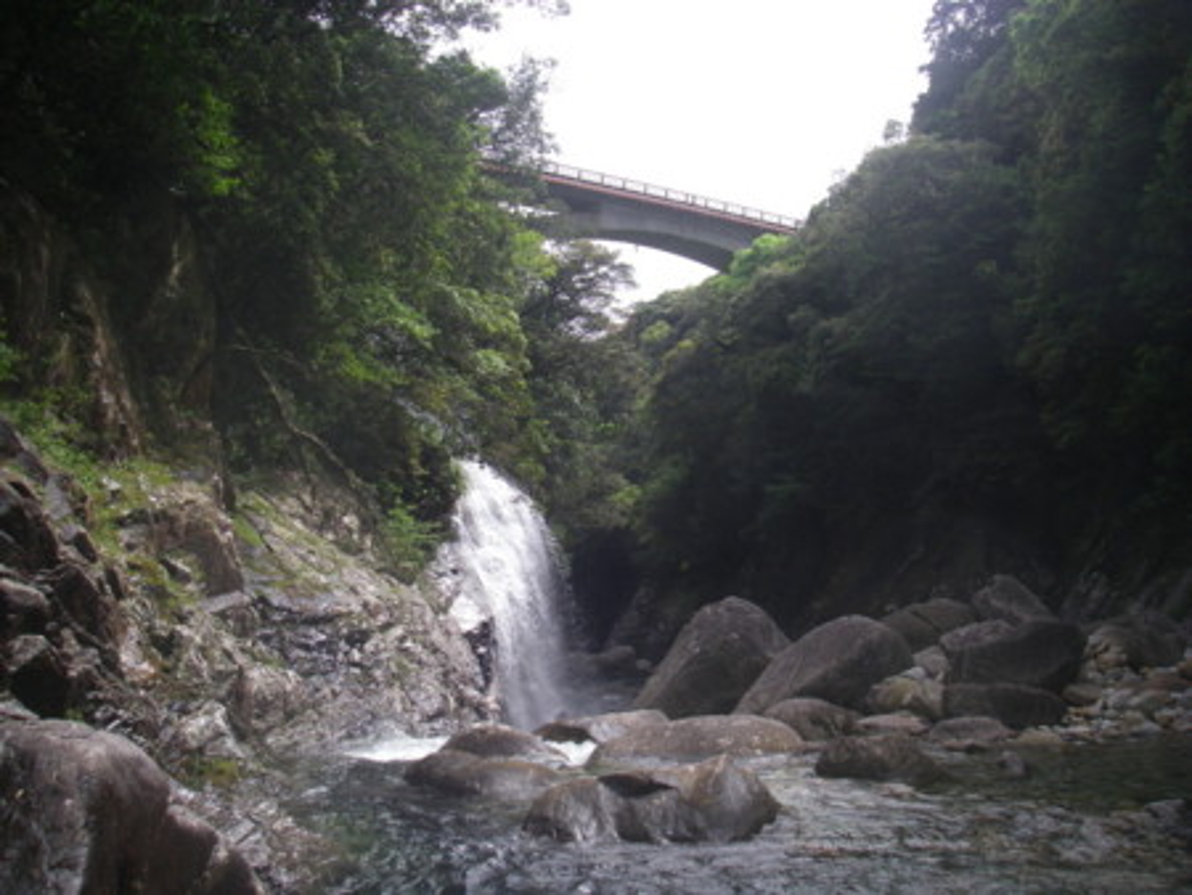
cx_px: 596
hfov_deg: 49.0
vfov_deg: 37.8
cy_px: 448
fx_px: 1309
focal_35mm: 38
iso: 64
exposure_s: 1/320
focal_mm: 6.3
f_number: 3.3
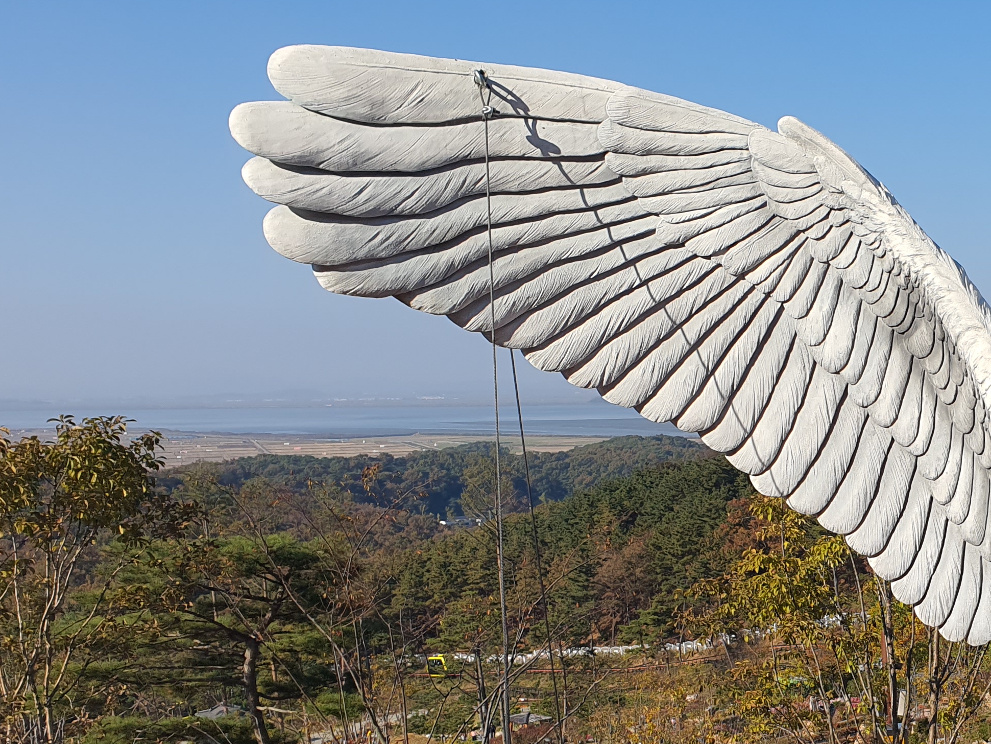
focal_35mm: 54
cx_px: 975
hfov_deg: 32.8
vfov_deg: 26.5
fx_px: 1546
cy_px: 594
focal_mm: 4.3
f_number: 2.4
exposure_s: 1/1900
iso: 50
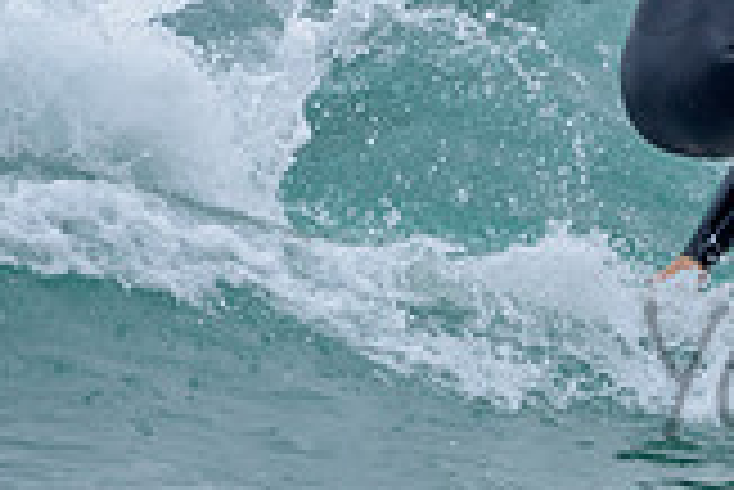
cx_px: 813
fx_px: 44568
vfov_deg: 0.6
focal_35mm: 2184
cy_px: 237
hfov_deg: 0.9
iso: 320
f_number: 5.6
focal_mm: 500
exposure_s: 1/800
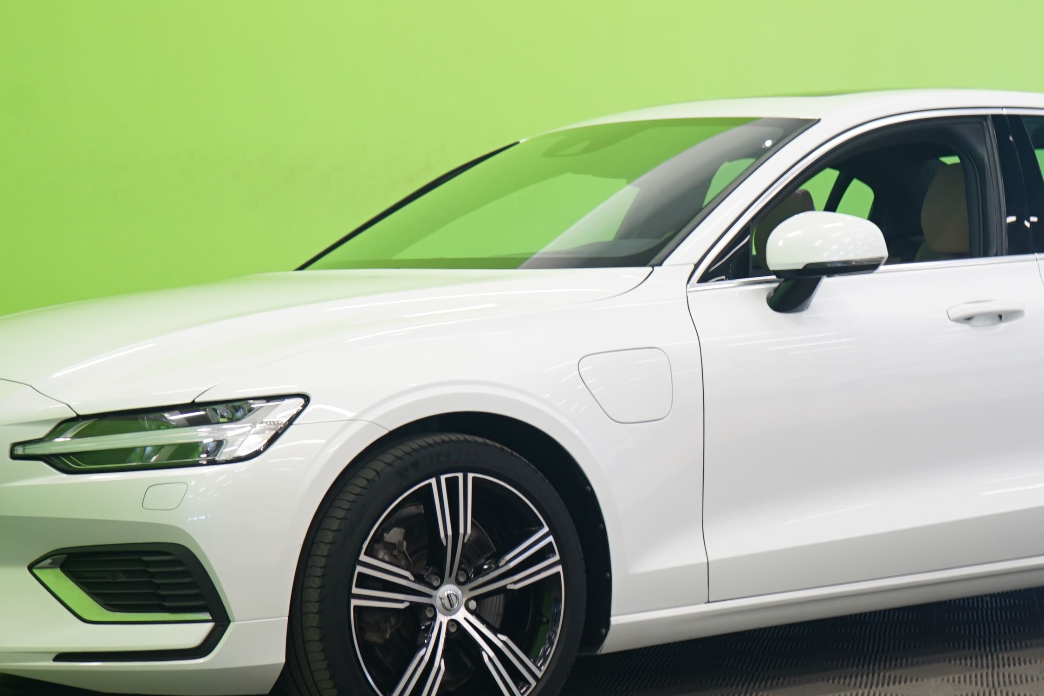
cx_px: 643
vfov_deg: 15.0
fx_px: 2639
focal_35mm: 91
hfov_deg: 22.3
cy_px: 278
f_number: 5
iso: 400
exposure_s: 1/8
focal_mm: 52
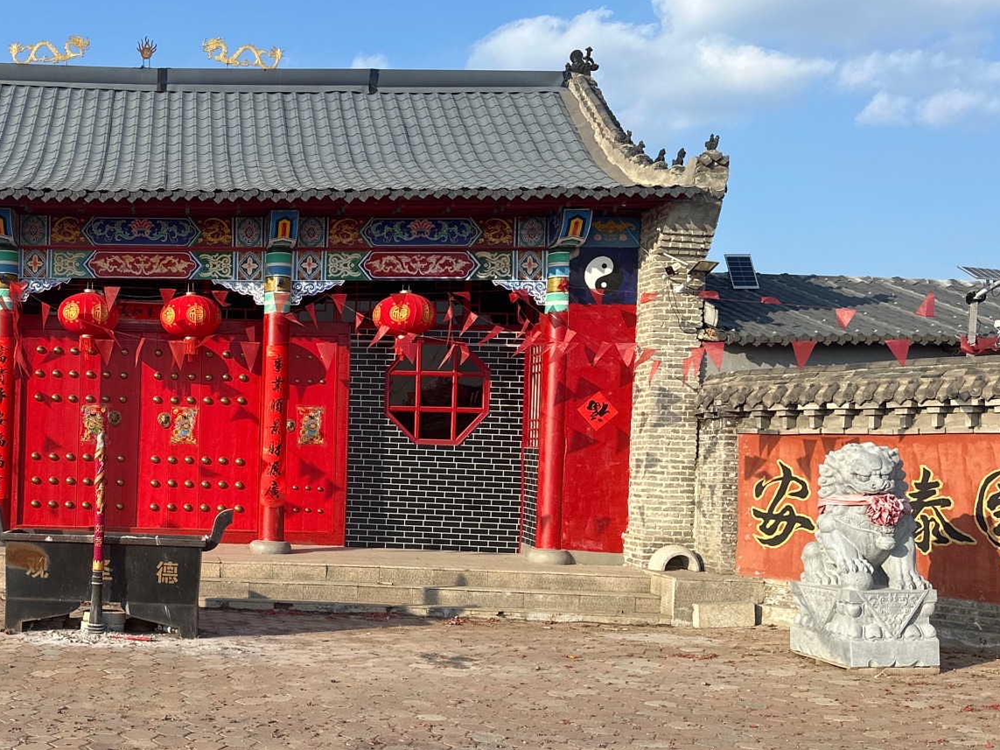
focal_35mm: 42
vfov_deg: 34.3
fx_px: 1213
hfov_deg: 42.2
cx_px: 157
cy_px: 443
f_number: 1.78
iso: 80
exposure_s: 1/3058
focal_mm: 6.86
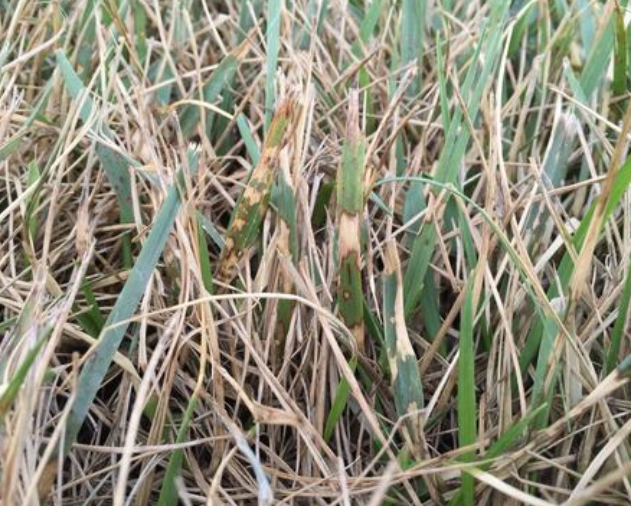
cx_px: 324
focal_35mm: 31
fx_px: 579
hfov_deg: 57.1
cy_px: 254
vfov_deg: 47.2
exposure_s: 1/377
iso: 32
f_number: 2.2
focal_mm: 4.15
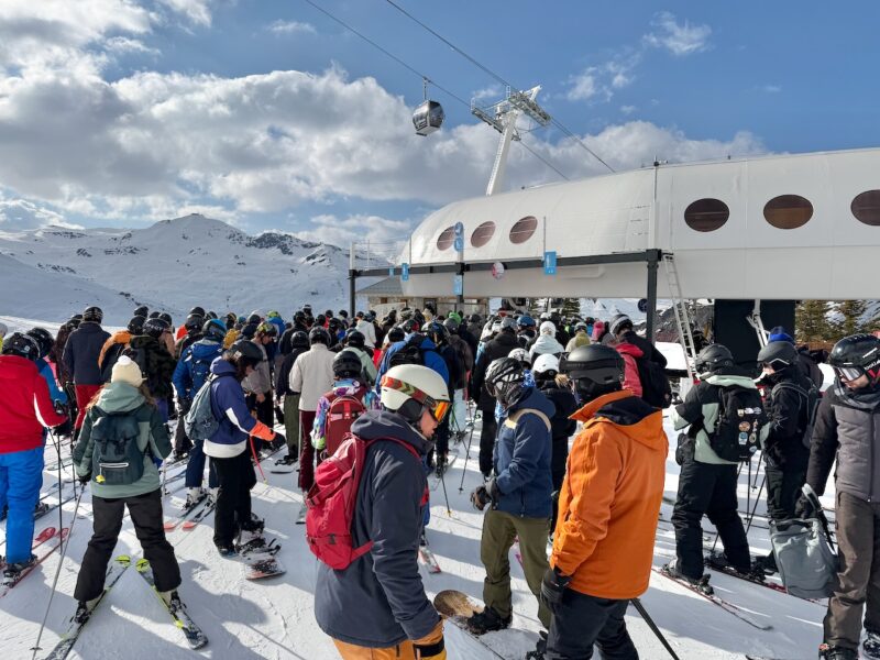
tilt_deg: -2.5
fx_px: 610
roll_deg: -0.3
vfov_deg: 56.8
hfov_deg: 71.6
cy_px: 330
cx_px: 440
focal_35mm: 24
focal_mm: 6.76
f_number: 1.78
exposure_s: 1/14286
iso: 80
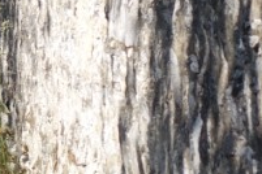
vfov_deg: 4.2
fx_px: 2372
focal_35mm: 326
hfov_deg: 6.1
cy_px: 97
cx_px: -270
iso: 100
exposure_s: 1/400
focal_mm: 21.05
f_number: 4
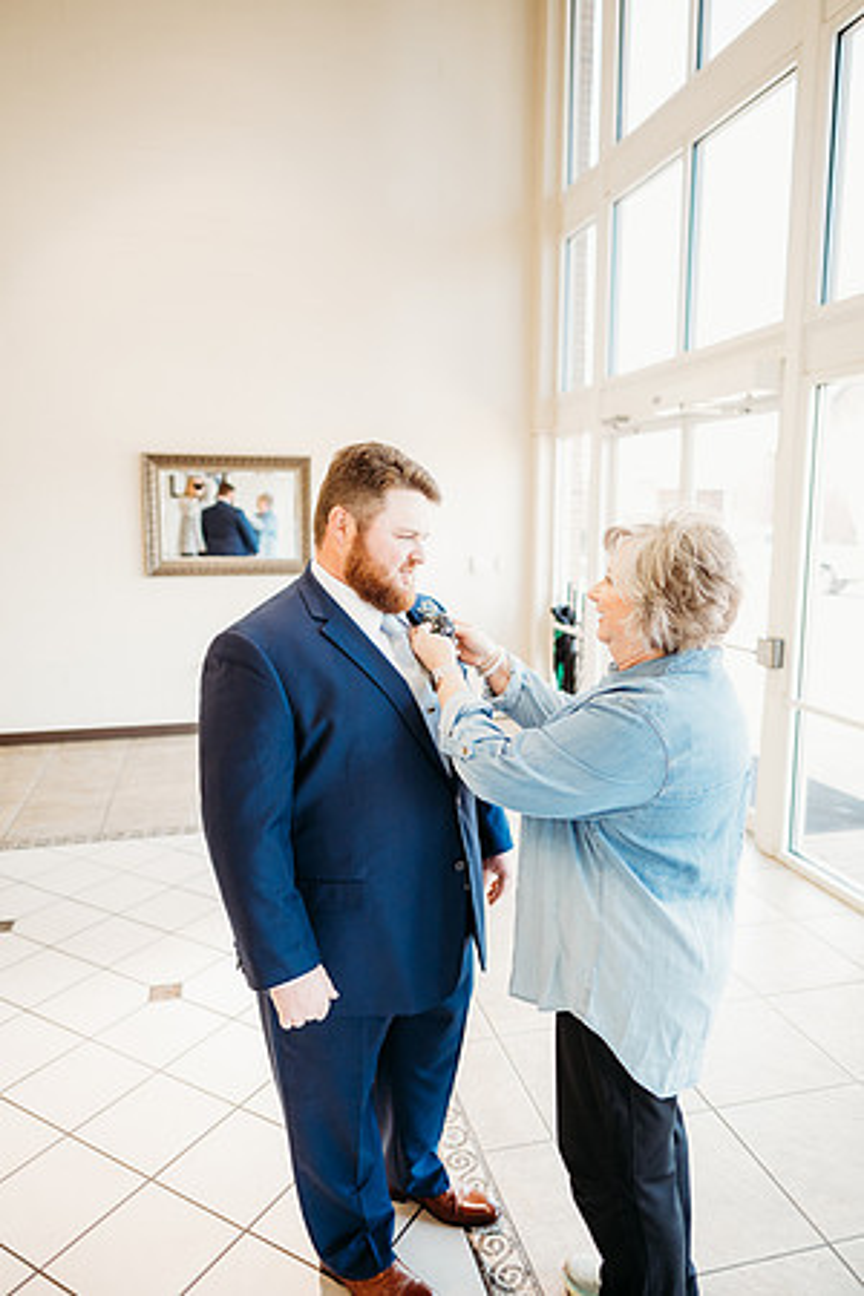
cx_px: 432
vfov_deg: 73.7
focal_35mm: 24
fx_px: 864
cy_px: 648
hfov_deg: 53.1
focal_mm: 24
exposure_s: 1/160
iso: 800
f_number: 1.8
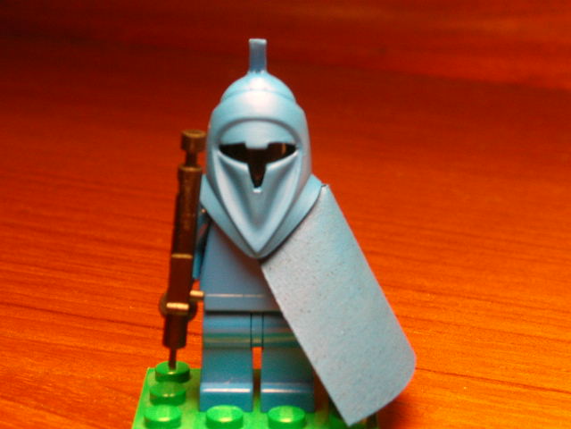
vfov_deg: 15.1
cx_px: 286
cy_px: 214
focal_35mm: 98
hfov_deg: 20.0
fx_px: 1617
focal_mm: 14.9
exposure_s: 1/26.5
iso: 191
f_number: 4.6
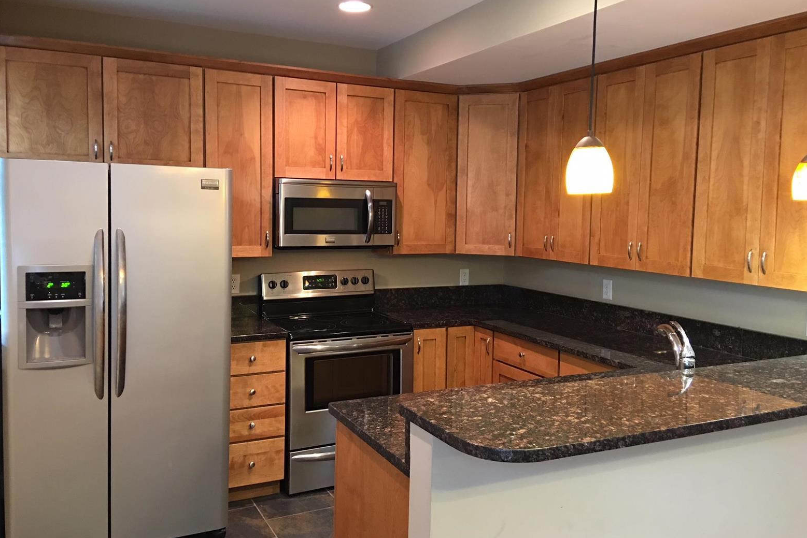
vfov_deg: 42.3
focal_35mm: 31
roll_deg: -0.8
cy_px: 257
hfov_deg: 60.3
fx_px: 695
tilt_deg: -2.3
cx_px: 413
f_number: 2.2
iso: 50
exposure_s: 1/4
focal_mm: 4.15
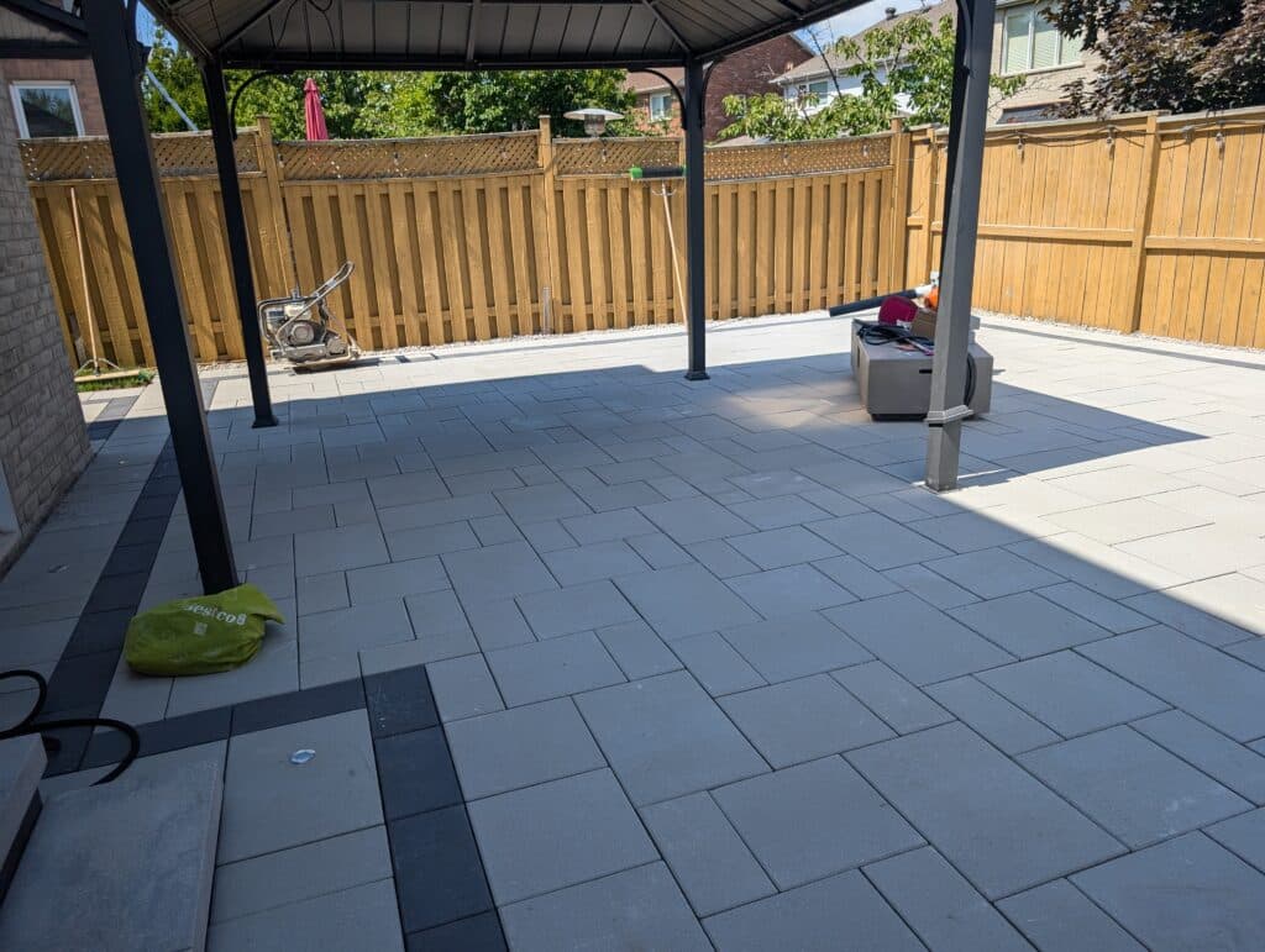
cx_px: 632
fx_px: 878
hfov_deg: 71.5
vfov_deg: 56.9
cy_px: 476
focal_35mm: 24
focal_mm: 6.9
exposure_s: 1/940
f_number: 1.68
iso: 22
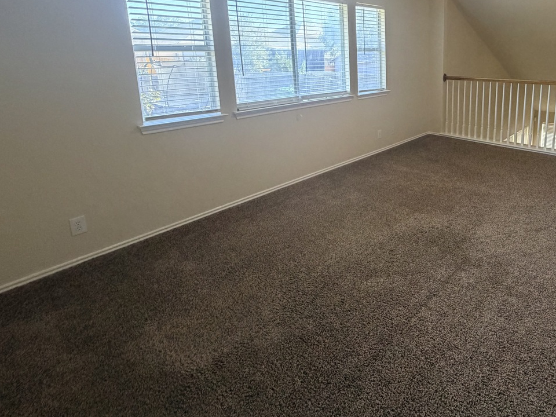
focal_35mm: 21
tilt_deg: -8.9
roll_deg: +1.6
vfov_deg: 60.5
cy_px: 112
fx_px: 337
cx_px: 399
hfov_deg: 74.7
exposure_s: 1/100
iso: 320
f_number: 2.2
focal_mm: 2.22
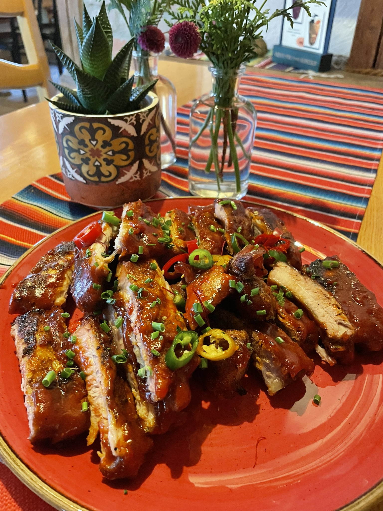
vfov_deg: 67.3
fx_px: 384
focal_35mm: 26
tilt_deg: -36.9
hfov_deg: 53.1
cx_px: 192
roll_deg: -1.2
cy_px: 256
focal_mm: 4.2
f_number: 1.6
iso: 800
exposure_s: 1/25
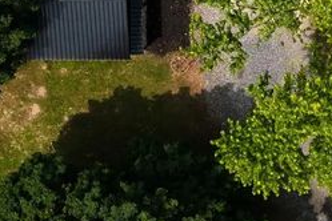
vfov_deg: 11.4
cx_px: 317
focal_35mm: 115
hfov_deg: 17.5
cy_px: -116
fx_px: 1060
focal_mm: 10.26
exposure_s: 1/200
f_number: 5
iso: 100
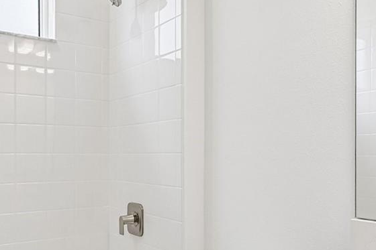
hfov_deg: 48.3
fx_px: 418
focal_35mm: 40
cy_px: 150
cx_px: 214
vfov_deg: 33.3
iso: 400
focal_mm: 14
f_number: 8
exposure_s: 1/125
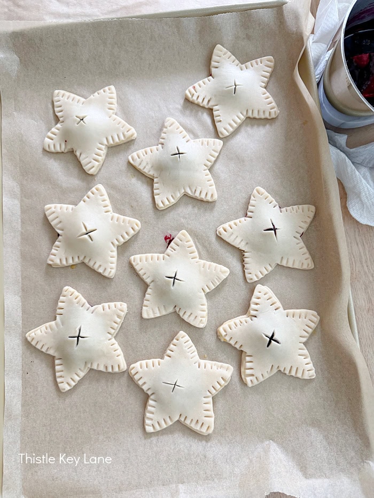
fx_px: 346
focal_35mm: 24
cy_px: 249
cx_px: 187
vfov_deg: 71.6
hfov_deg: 56.8
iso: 200
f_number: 1.8
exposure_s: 1/118
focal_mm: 6.8
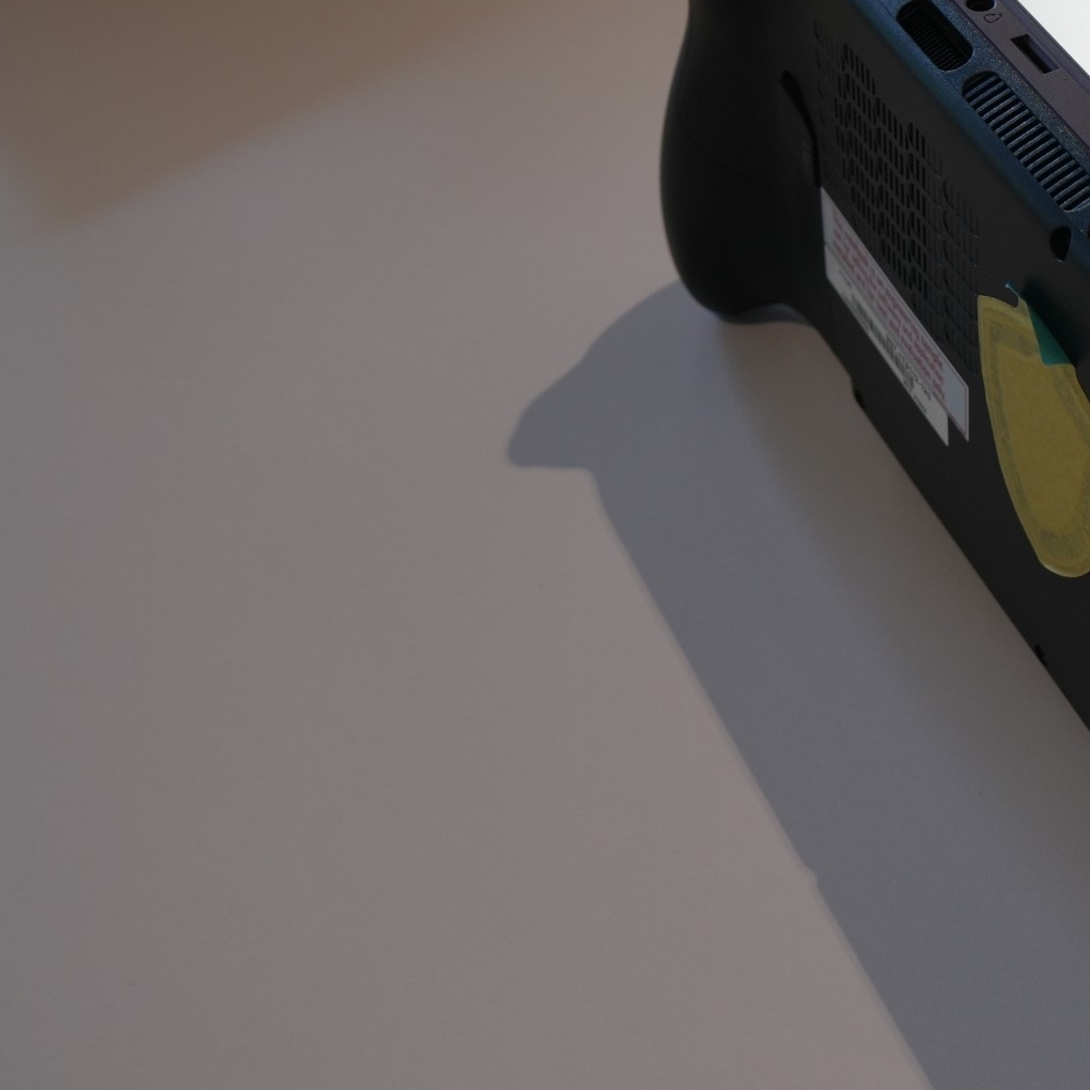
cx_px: 1079
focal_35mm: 54
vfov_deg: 31.6
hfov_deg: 29.6
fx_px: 1924
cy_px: 592
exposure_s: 1/80
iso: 320
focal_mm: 20
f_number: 5
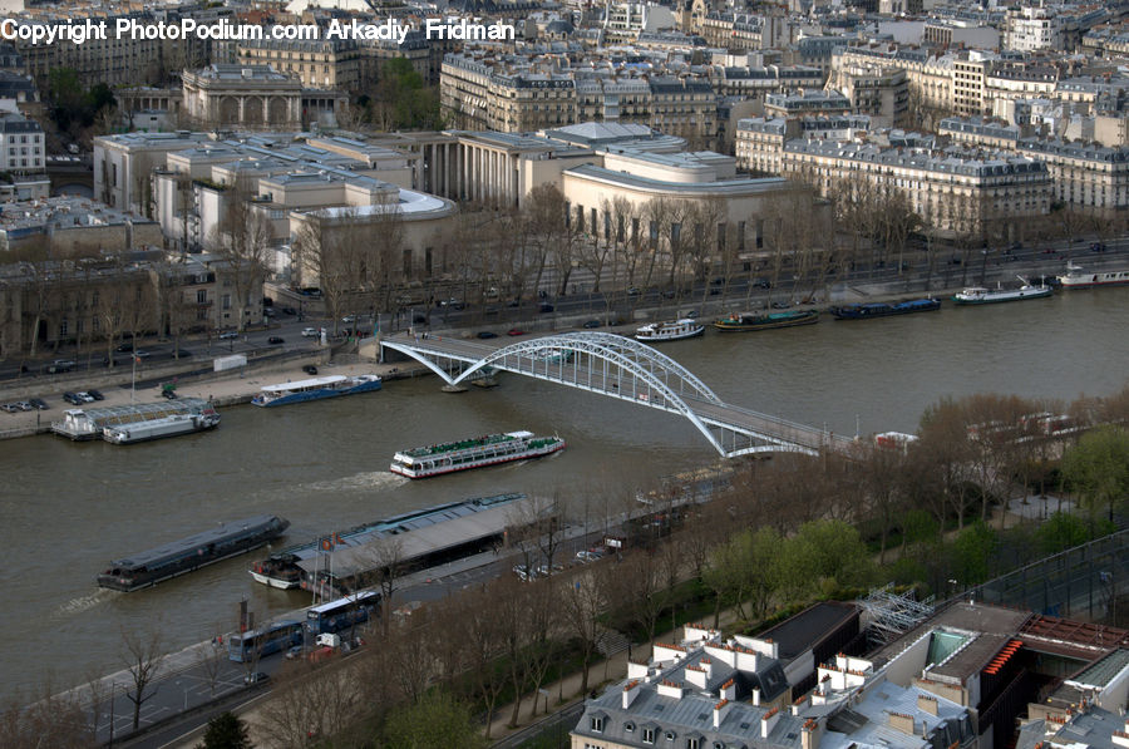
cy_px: 374
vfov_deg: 16.5
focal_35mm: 82
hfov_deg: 24.7
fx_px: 2583
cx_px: 564
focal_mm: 55
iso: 320
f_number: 8
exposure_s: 1/500
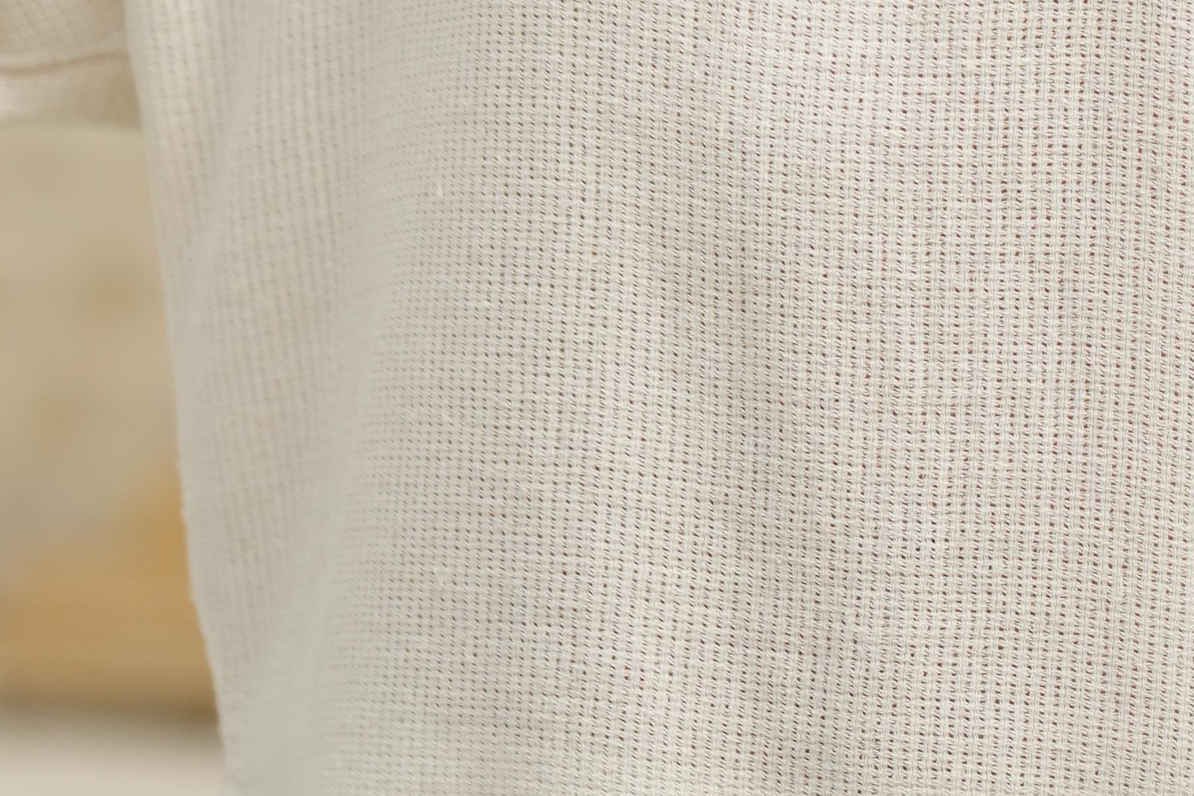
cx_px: 818
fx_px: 6666
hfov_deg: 10.2
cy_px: -5
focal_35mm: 201
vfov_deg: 6.8
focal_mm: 50
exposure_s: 1/1600
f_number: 1.2
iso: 320
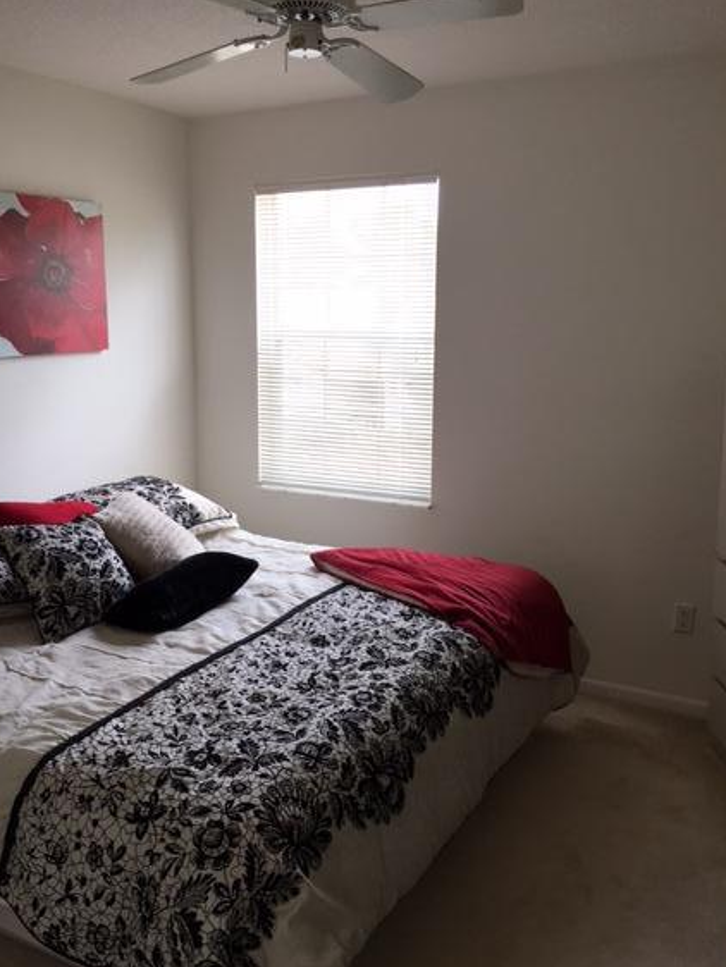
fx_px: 922
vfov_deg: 55.3
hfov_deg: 42.9
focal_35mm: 33
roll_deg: +0.4
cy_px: 461
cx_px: 330
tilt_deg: -9.7
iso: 40
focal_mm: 4.15
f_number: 2.2
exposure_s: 1/60
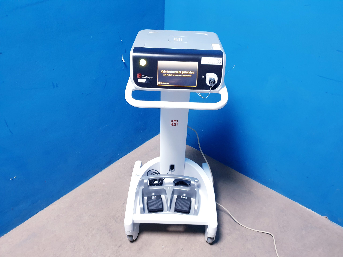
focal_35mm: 26
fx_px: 258
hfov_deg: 67.3
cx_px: 172
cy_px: 128
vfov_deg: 53.1
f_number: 1.5
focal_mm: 4.3
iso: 250
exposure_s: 1/32
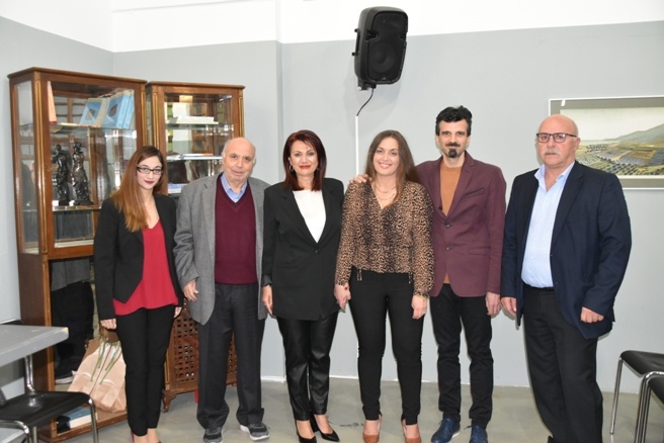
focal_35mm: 33
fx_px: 609
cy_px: 222
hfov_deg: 57.2
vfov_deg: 40.0
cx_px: 332
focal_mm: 22
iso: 1800
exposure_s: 1/60
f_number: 3.8
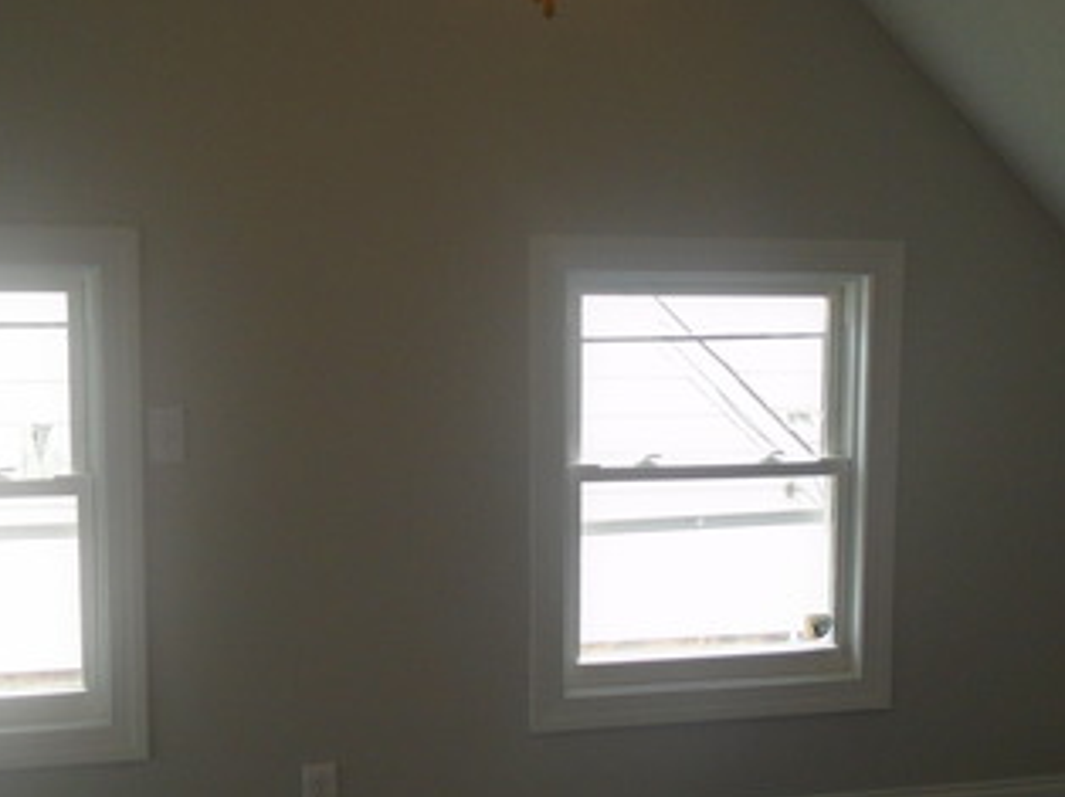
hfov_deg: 36.1
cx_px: 597
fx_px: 1629
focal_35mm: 53
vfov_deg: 27.4
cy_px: 482
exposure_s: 1/60
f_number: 3.2
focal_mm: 4.6
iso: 100
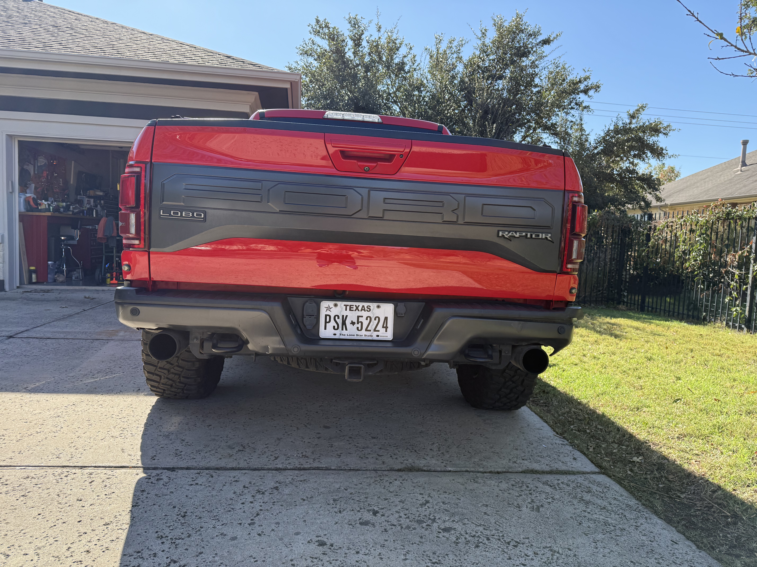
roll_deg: -2.8
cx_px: 378
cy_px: 284
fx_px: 525
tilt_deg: -4.8
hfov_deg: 71.6
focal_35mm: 24
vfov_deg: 56.8
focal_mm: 6.76
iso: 100
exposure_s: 1/1464
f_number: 1.78
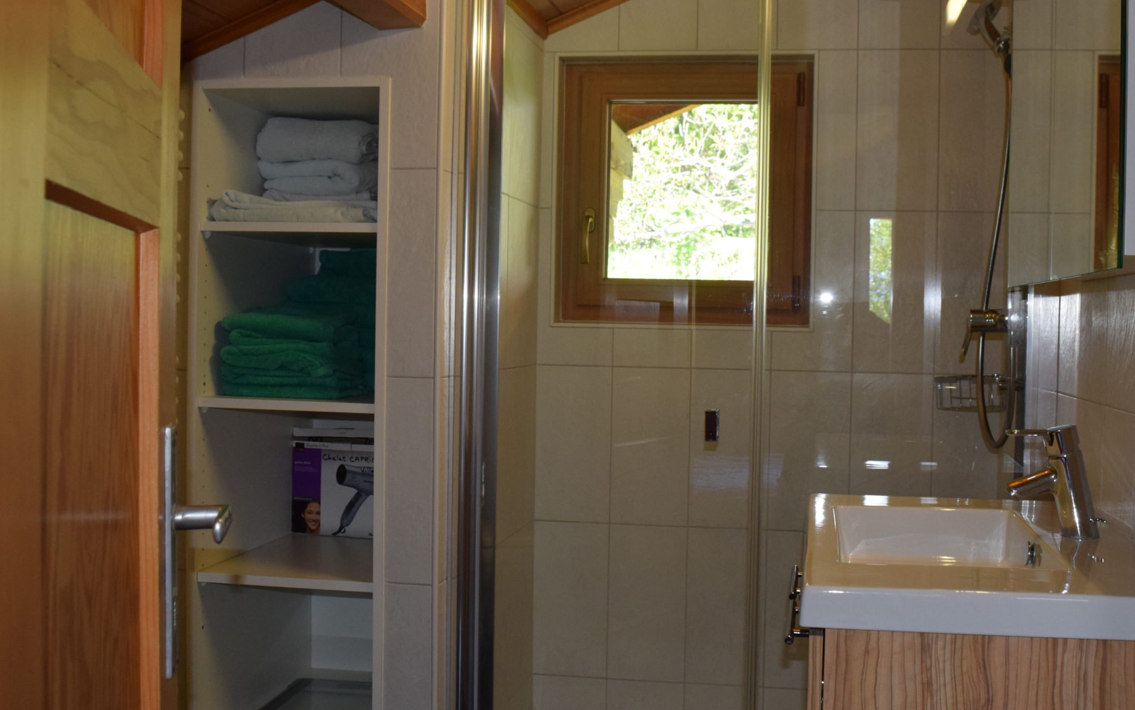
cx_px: 641
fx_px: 1206
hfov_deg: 50.2
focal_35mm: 39
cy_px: 352
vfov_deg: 32.8
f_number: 5.6
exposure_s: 1/125
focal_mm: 18
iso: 800
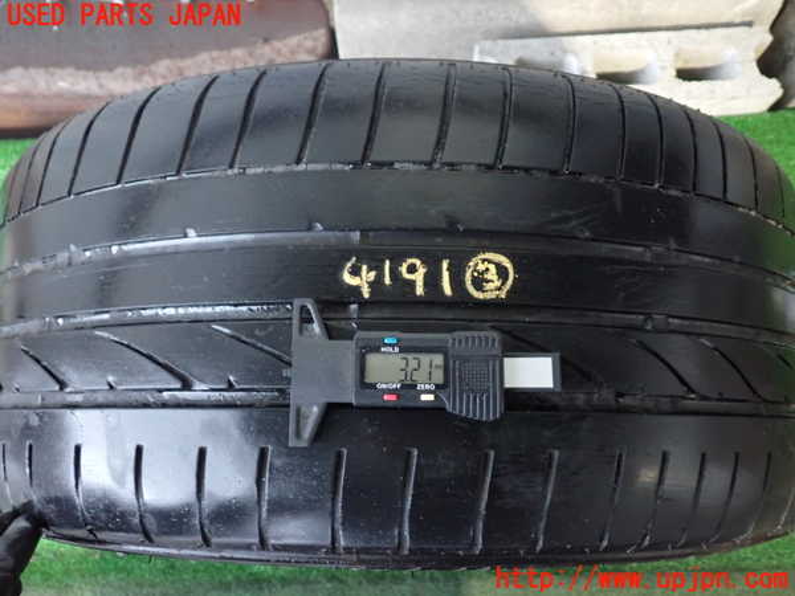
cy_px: 298
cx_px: 398
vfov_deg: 46.8
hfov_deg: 60.0
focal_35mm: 30
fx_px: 689
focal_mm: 5.4
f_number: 2.3
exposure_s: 1/15
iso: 800
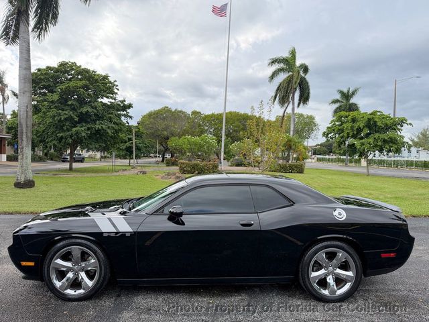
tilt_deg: -1.3
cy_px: 161
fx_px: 297
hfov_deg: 71.6
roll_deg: -0.9
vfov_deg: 56.8
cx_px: 214
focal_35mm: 24
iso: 100
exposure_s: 1/1075
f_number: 1.78
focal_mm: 6.76
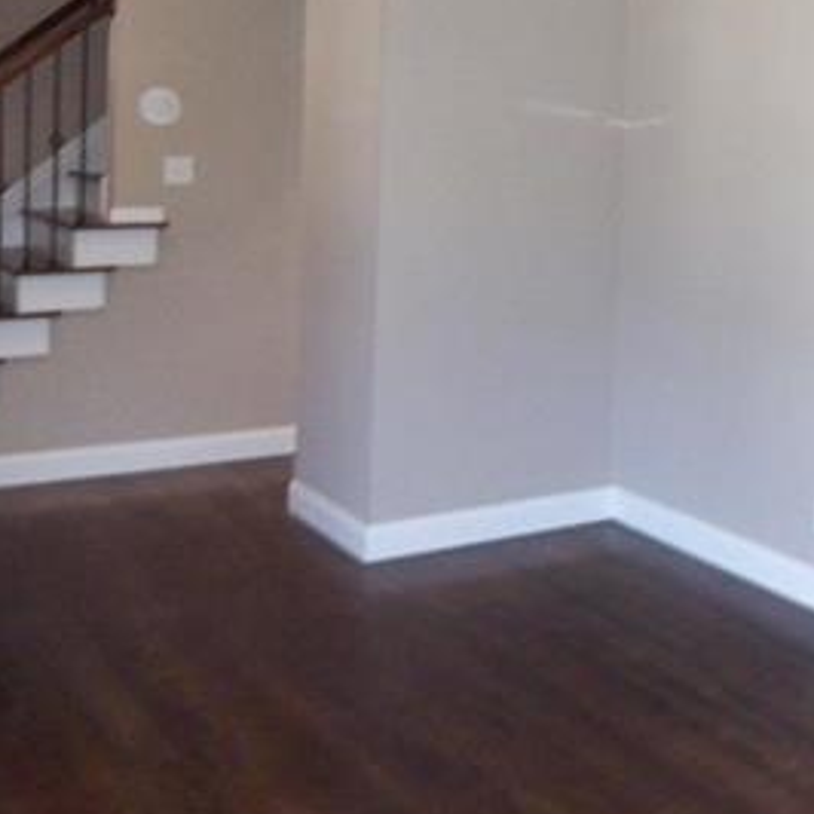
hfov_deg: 33.9
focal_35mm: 49
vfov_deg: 33.8
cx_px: 624
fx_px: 1304
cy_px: 177
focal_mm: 3.8
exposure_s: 1/30
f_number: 2.8
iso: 125
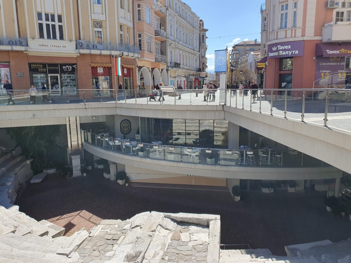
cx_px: 176
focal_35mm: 26
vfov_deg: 53.1
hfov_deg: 67.3
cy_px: 132
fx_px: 264
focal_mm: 4.32
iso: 50
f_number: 2.4
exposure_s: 1/1540
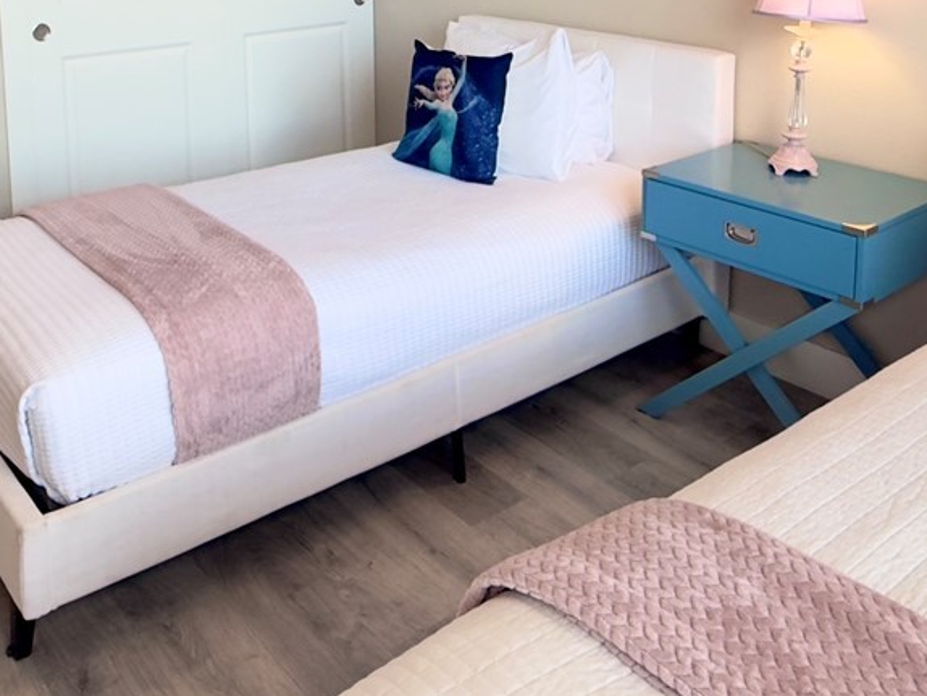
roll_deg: +0.9
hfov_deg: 47.8
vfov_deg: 33.8
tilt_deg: -6.8
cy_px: 5
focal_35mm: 39
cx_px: 426
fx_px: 1045
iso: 125
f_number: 2.2
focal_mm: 2.22
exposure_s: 1/120
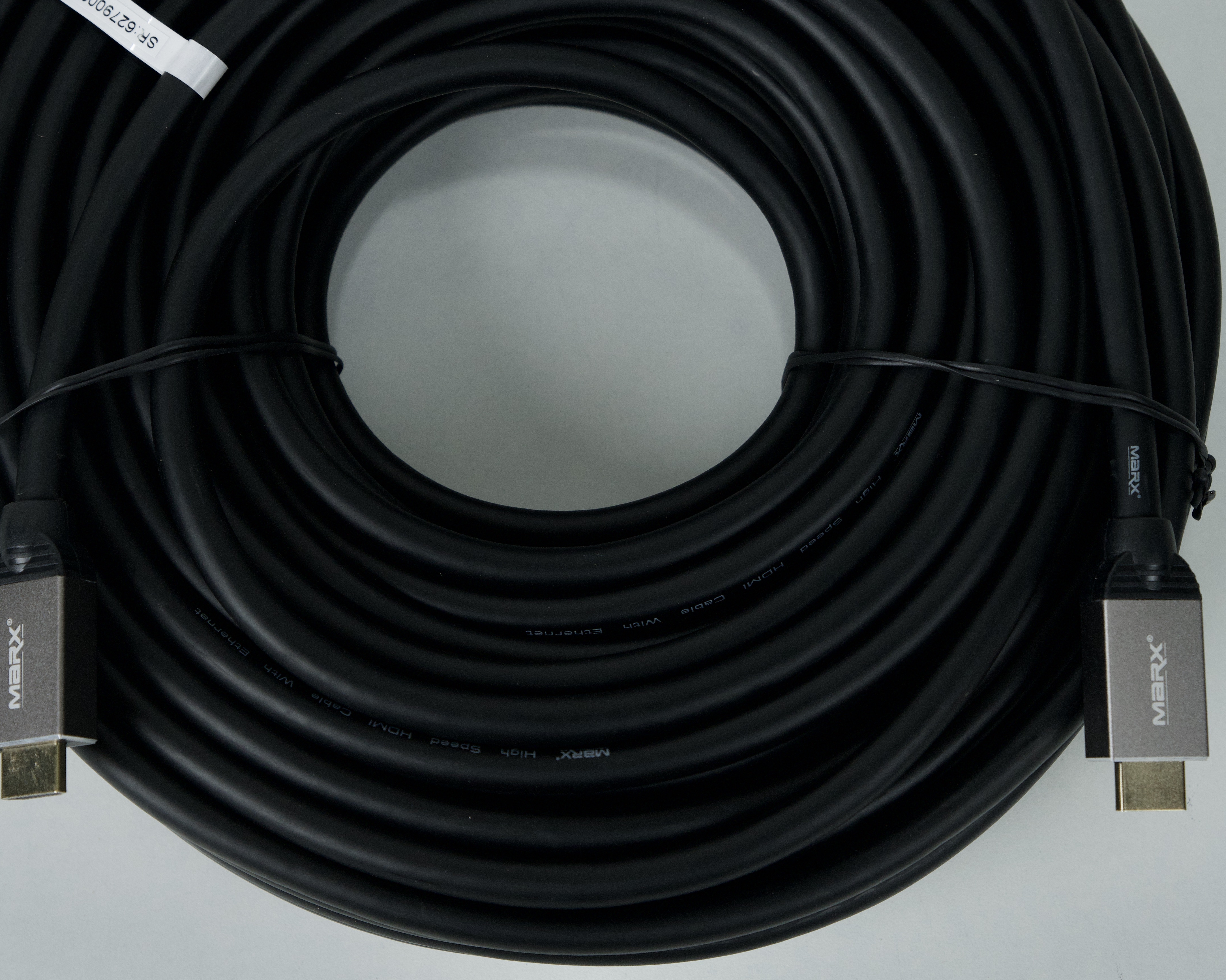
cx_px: 590
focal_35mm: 93
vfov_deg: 16.5
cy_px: 259
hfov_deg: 20.6
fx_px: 3375
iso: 400
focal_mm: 52
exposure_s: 1/160
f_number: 5
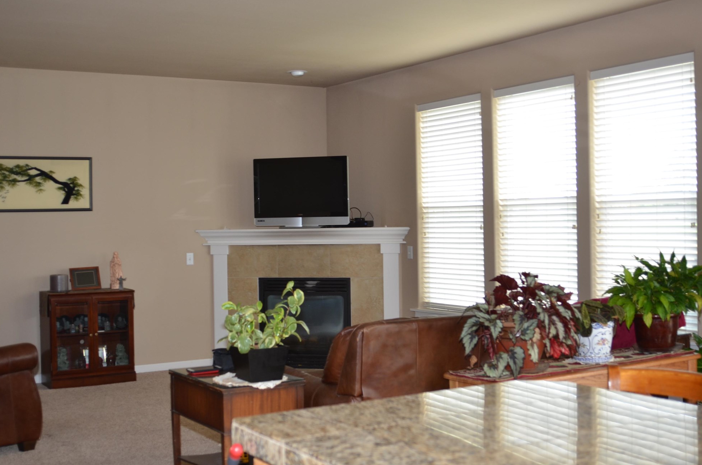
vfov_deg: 30.4
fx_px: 856
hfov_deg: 44.6
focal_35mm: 44
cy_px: 225
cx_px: 336
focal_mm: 28
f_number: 4
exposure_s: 1/60
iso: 280
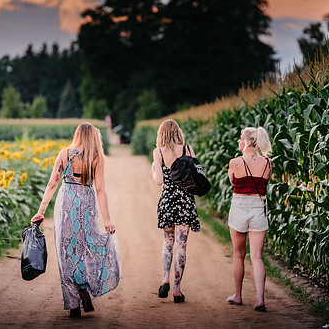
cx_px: 158
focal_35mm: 138
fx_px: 1484
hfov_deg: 12.7
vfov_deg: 12.6
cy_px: 120
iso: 100
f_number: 2
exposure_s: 1/125
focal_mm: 110
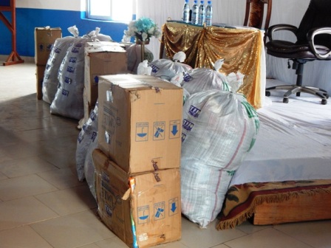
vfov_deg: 27.0
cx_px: 166
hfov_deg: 35.5
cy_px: 124
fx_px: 516
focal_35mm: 54
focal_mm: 9.7
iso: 400
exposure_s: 1/25
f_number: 3.8
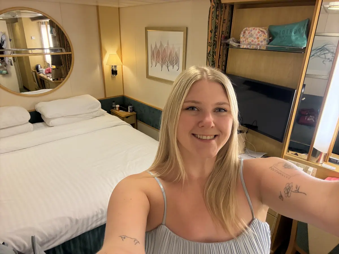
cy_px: 127
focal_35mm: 23
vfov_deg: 58.9
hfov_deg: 73.9
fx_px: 225
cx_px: 170
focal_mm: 2.69
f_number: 1.9
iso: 250
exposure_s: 1/60
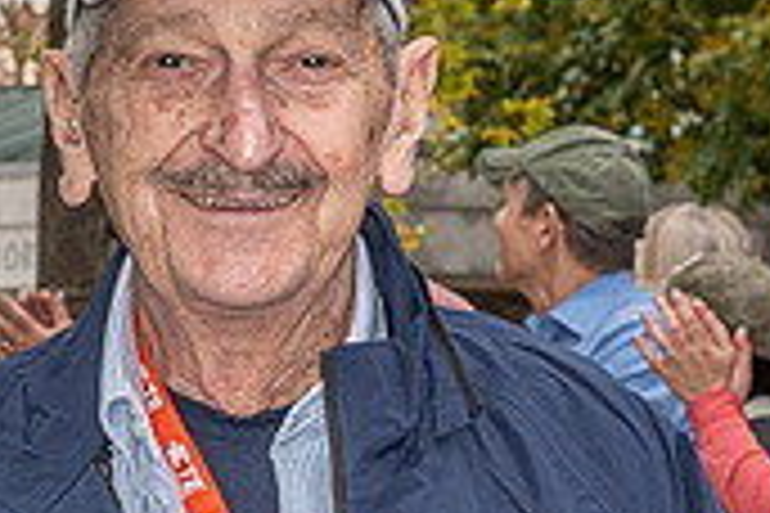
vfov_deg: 5.0
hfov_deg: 7.5
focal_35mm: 275
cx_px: 134
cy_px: 177
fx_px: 5881
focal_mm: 55
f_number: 8
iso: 500
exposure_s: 1/250
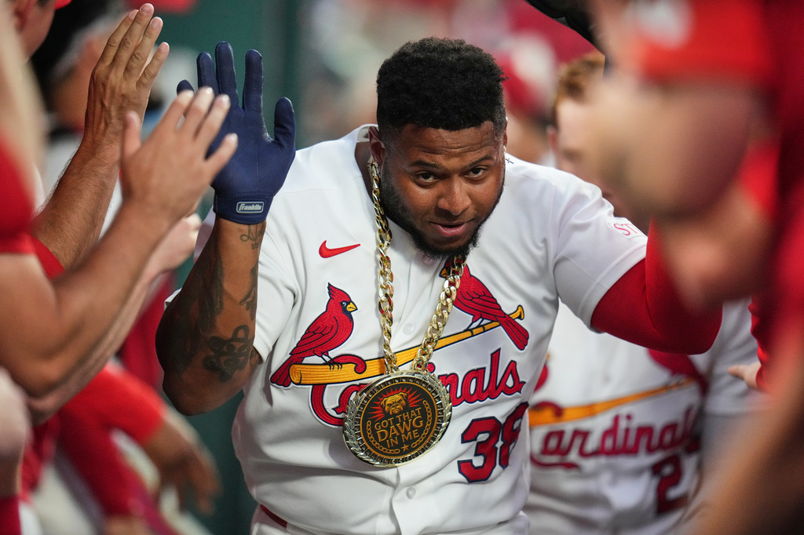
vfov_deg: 3.4
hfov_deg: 5.2
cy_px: 268
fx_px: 8930
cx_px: 402
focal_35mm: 400
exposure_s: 1/2500
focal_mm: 400
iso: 6400
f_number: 2.8
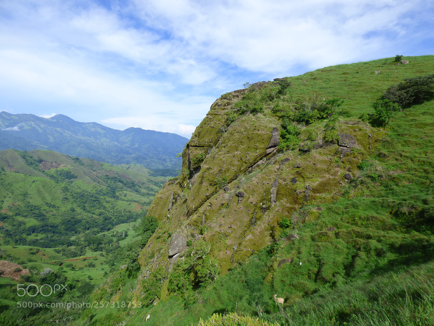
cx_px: 217
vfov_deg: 66.0
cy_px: 163
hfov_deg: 81.7
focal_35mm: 20
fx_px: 251
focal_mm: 3.58
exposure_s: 1/1300
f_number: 2.8
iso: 100
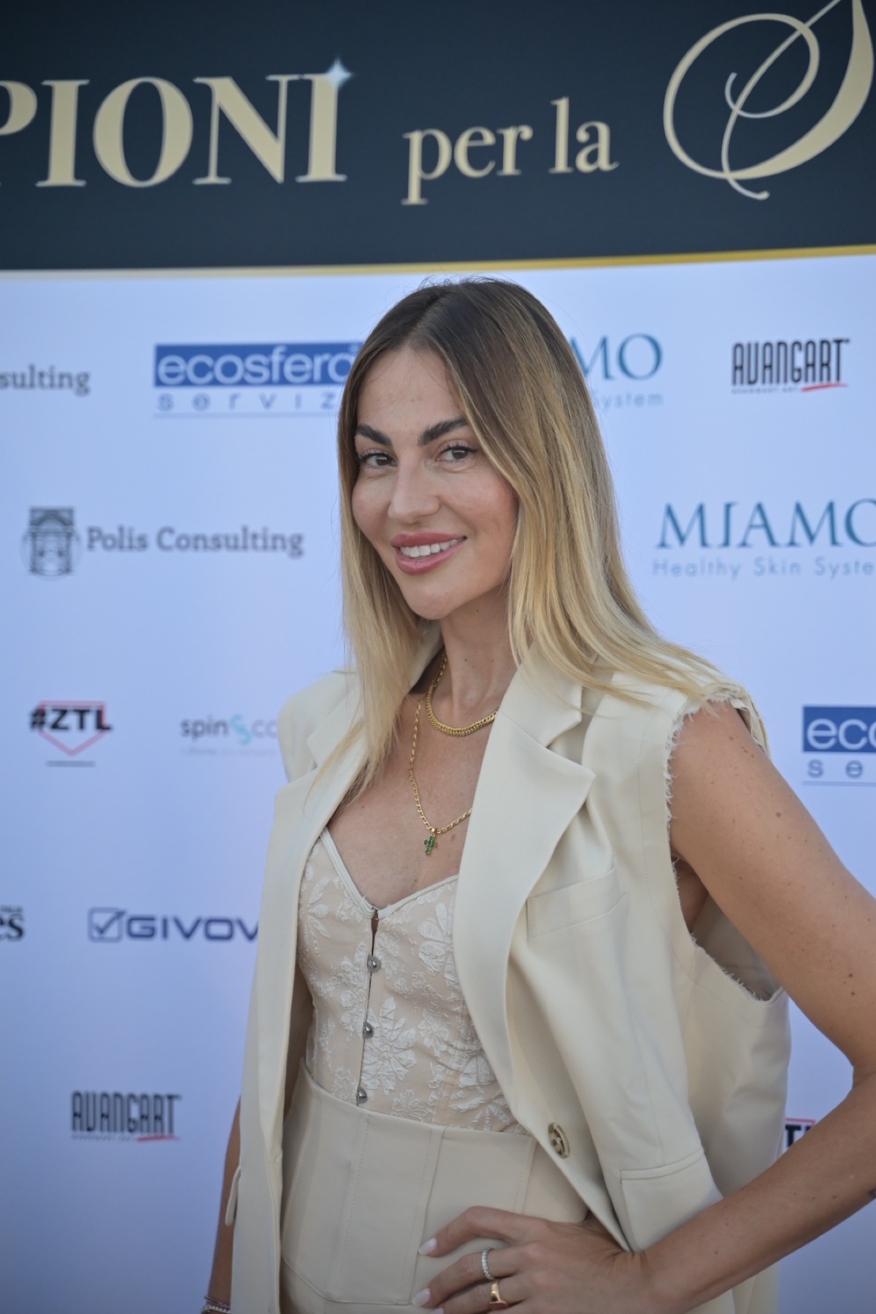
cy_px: 657
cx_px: 438
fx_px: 2737
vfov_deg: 27.0
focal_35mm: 75
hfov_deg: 18.2
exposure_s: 1/2500
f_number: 2.8
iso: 800
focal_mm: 75
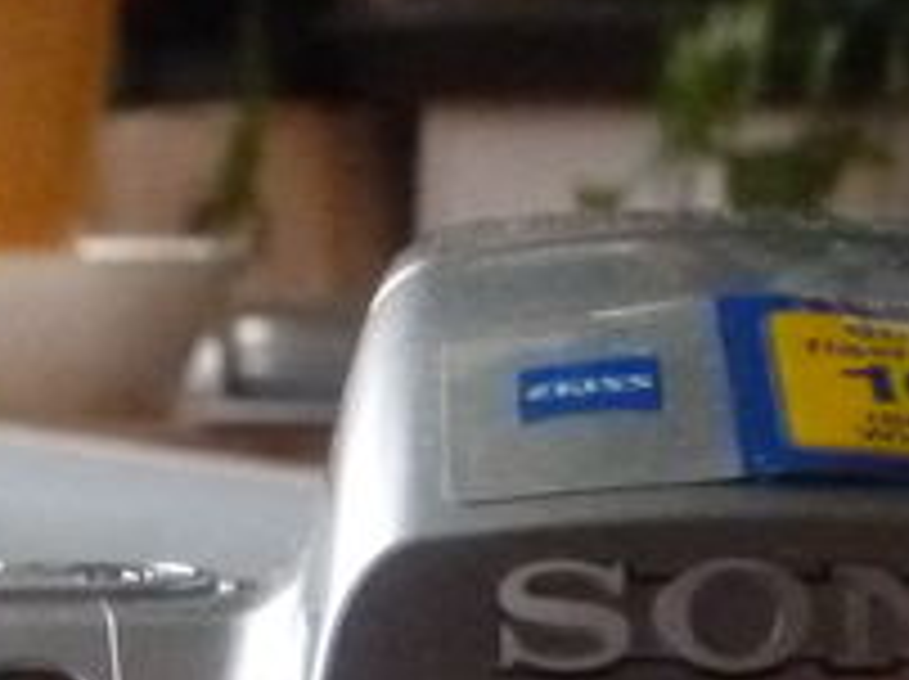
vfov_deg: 11.0
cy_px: 1486
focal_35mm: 119
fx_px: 3121
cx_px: 243
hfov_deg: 16.5
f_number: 3.3
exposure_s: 1/25
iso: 800
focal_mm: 4.3
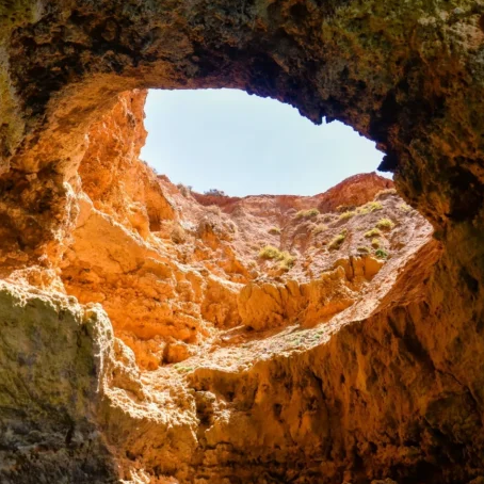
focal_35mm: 46
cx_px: 187
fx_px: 728
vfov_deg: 36.8
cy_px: 241
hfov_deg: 36.6
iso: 1600
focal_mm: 32
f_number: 11
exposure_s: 1/500
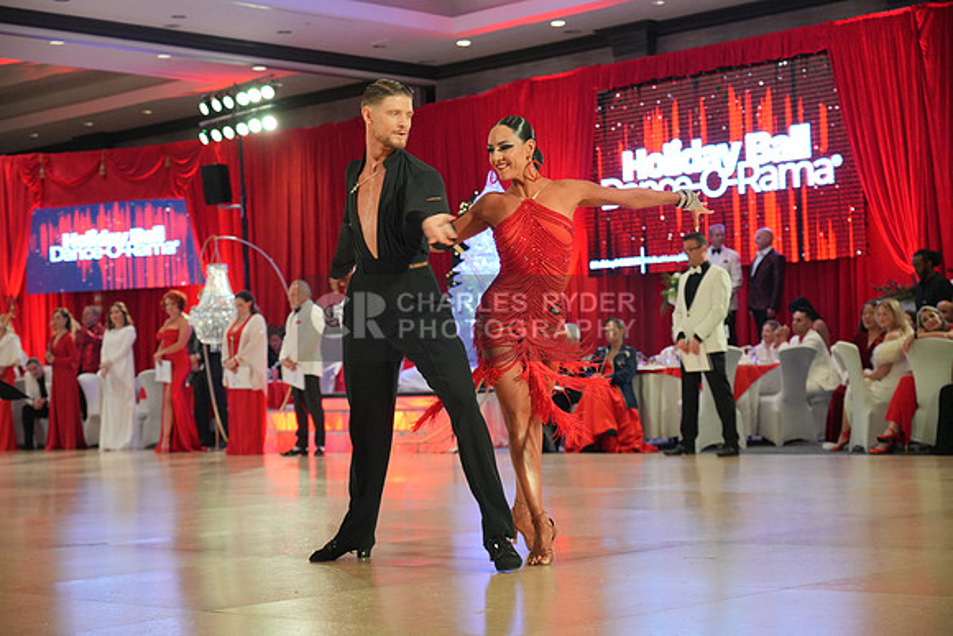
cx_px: 476
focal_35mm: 66
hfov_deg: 30.5
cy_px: 318
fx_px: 1747
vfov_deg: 20.6
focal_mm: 66
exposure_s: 1/400
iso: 4000
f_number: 4
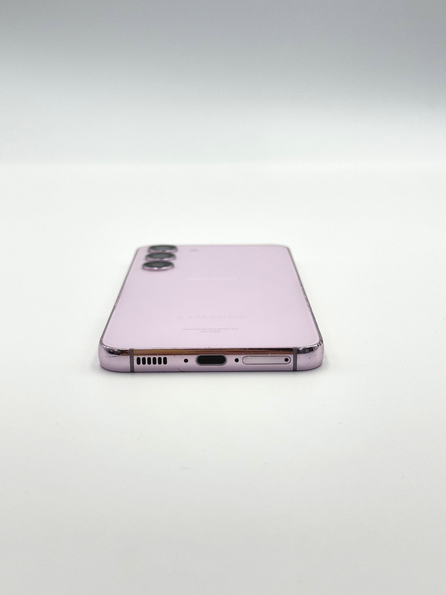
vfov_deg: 39.7
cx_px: 223
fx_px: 825
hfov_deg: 30.3
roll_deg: -0.4
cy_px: 298
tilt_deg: -16.6
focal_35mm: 48
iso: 64
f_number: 1.78
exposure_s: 1/514
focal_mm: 6.76
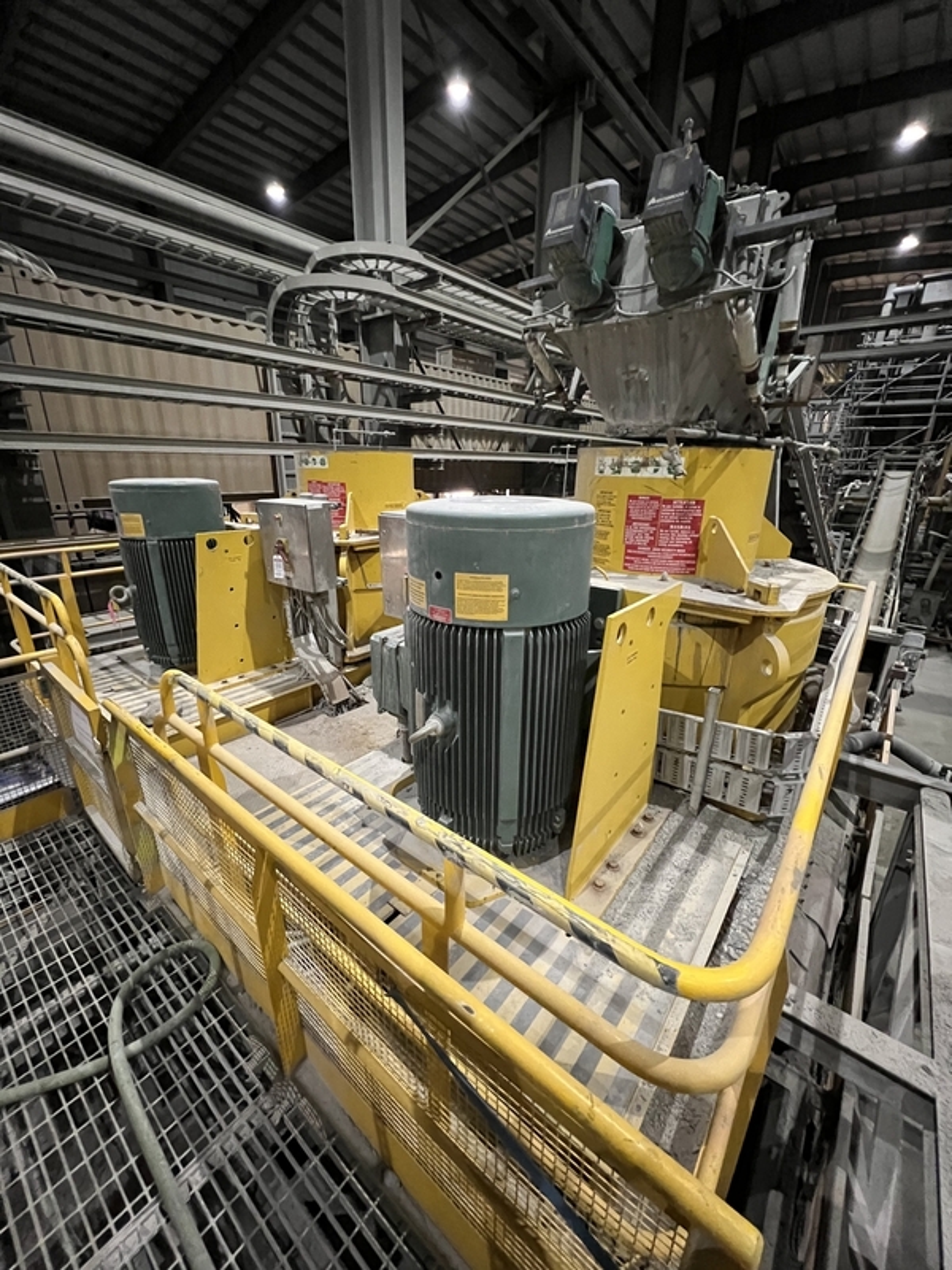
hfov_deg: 89.9
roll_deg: +0.2
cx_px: 476
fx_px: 477
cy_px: 635
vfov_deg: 106.2
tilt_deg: -18.4
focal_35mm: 13
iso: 1000
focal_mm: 1.57
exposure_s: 1/40
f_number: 1.8
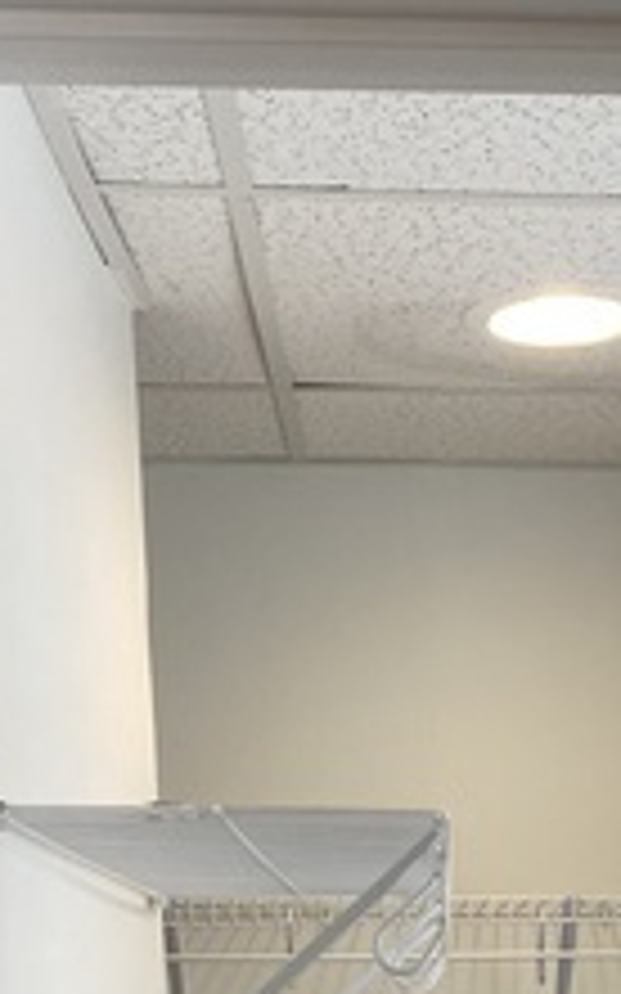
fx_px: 2249
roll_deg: +1.1
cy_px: 1311
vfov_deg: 22.2
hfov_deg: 15.4
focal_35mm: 83
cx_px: 630
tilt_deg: -6.8
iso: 40
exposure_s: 1/120
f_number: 1.8
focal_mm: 4.25
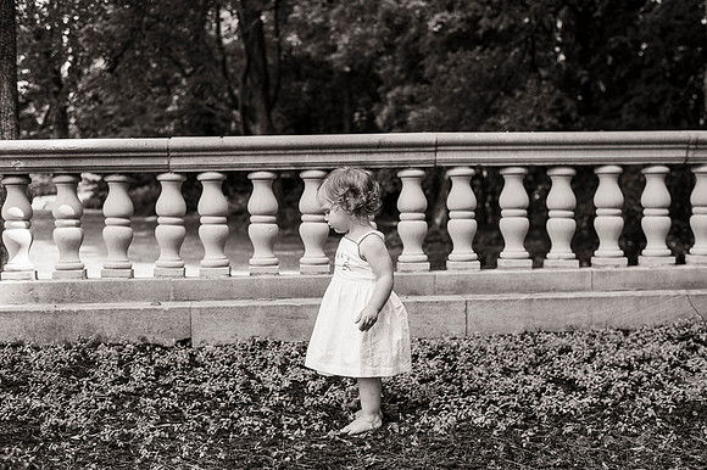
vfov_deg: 27.0
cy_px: 235
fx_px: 981
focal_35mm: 50
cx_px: 354
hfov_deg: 39.6
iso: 800
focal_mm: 50
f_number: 4
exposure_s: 1/1250
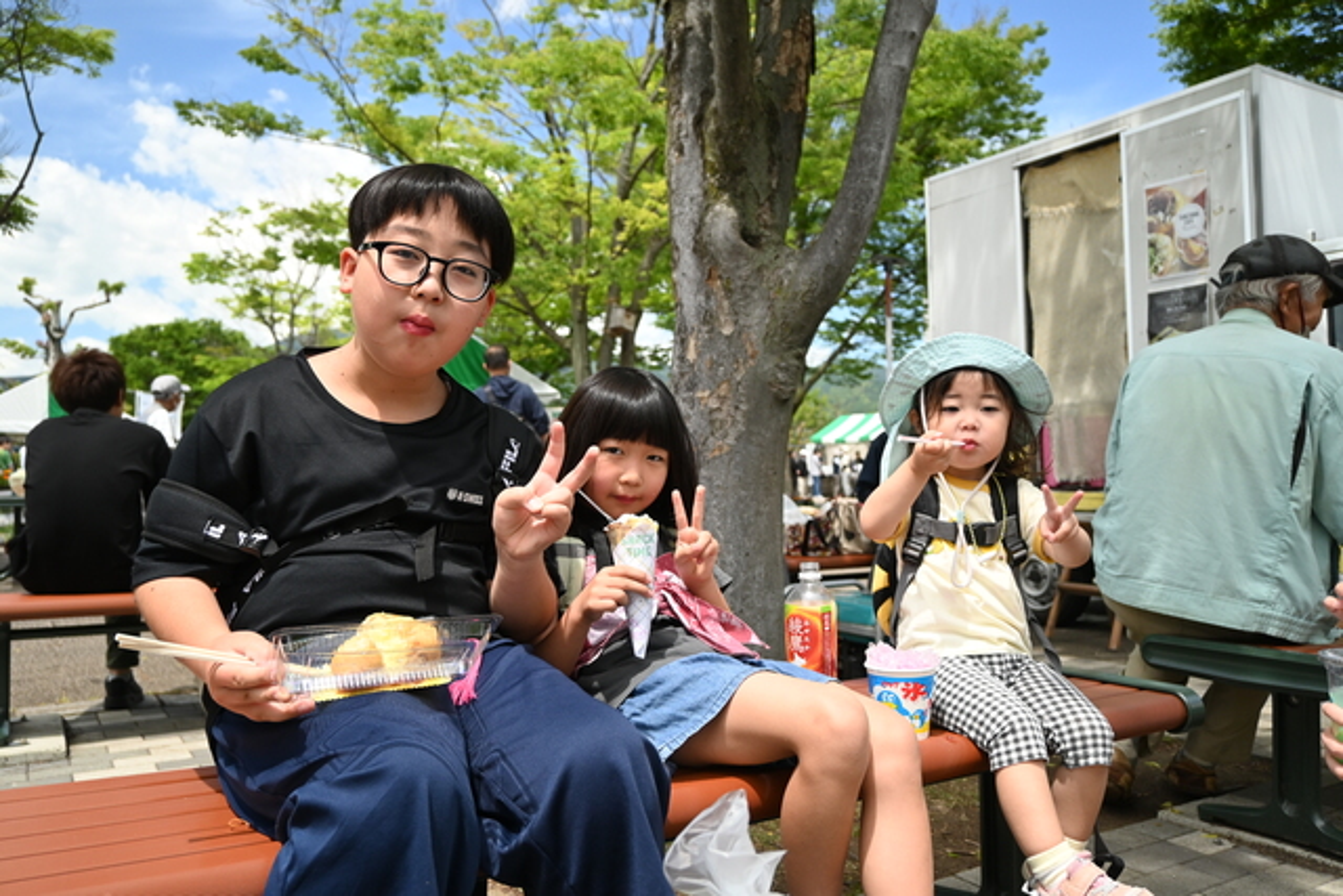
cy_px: 448
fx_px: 1091
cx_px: 672
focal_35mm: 29
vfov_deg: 44.6
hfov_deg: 63.2
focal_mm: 19.5
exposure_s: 1/800
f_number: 3.8
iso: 320
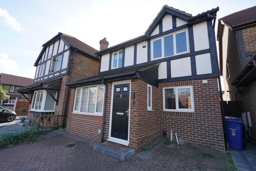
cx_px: 128
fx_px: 114
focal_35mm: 16
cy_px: 86
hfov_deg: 96.7
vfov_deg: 73.8
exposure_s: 1/100
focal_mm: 16
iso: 100
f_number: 7.1
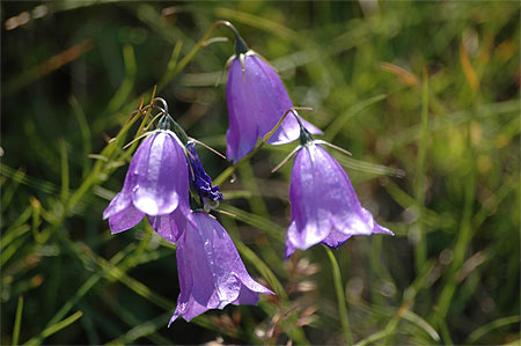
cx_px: 260
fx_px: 5204
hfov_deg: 5.7
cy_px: 173
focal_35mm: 360
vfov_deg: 3.8
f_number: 5.3
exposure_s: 1/400
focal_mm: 240
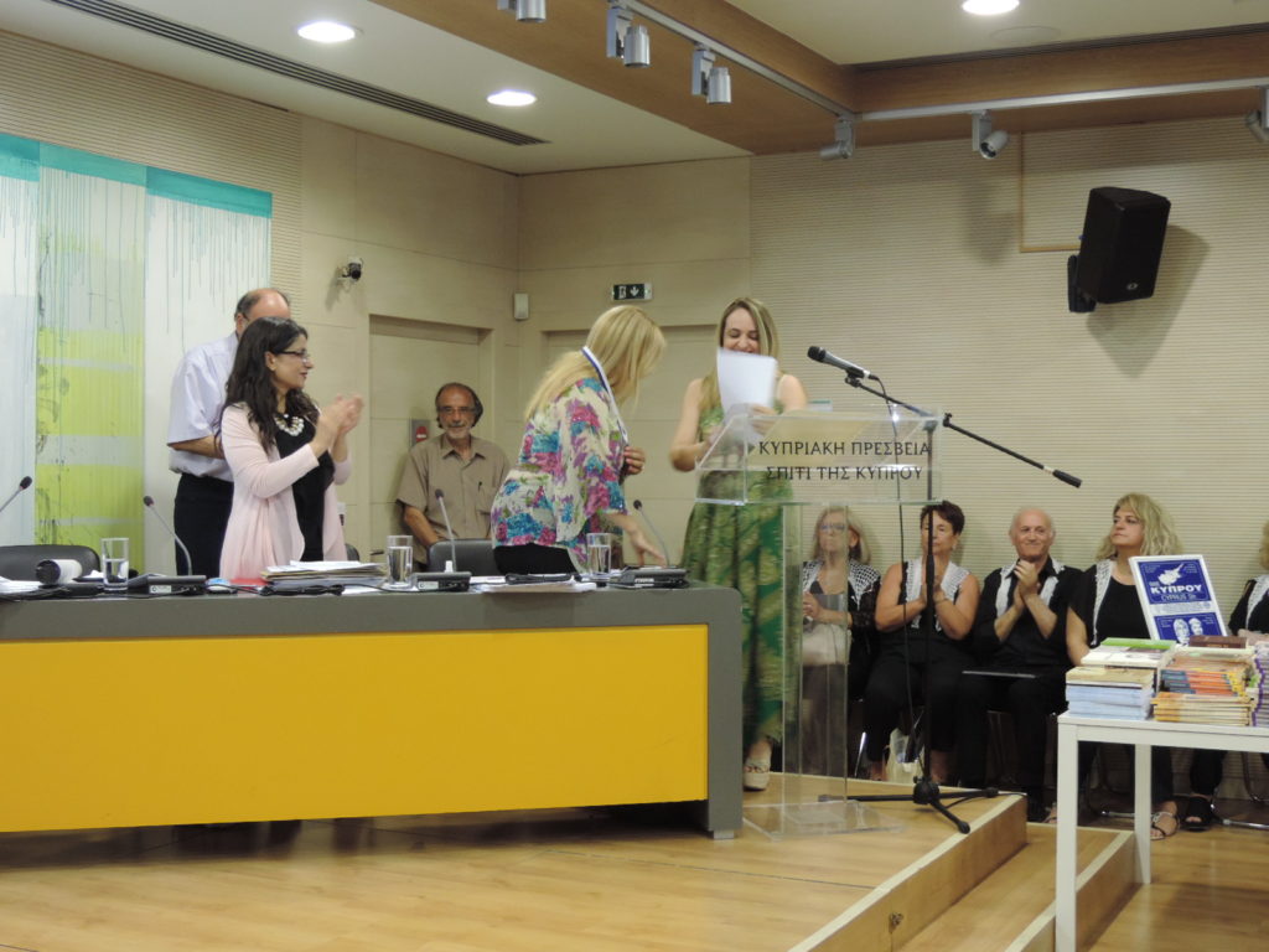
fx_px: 1723
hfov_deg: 40.4
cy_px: 476
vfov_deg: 30.9
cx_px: 634
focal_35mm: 47
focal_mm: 8.3
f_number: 3.5
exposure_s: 1/20
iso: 400
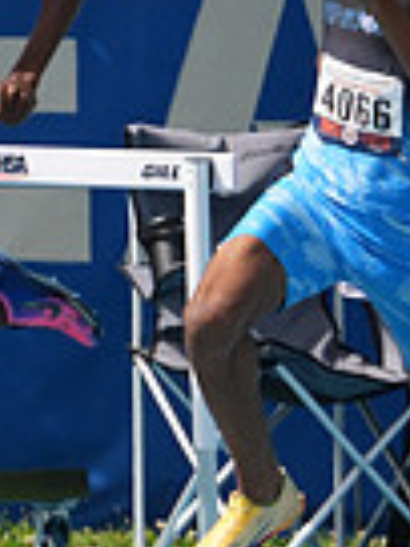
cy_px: 175
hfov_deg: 0.6
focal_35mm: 2461
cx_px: -671
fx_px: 38865
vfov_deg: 0.8
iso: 500
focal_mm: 600
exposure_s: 1/2000
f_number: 6.3
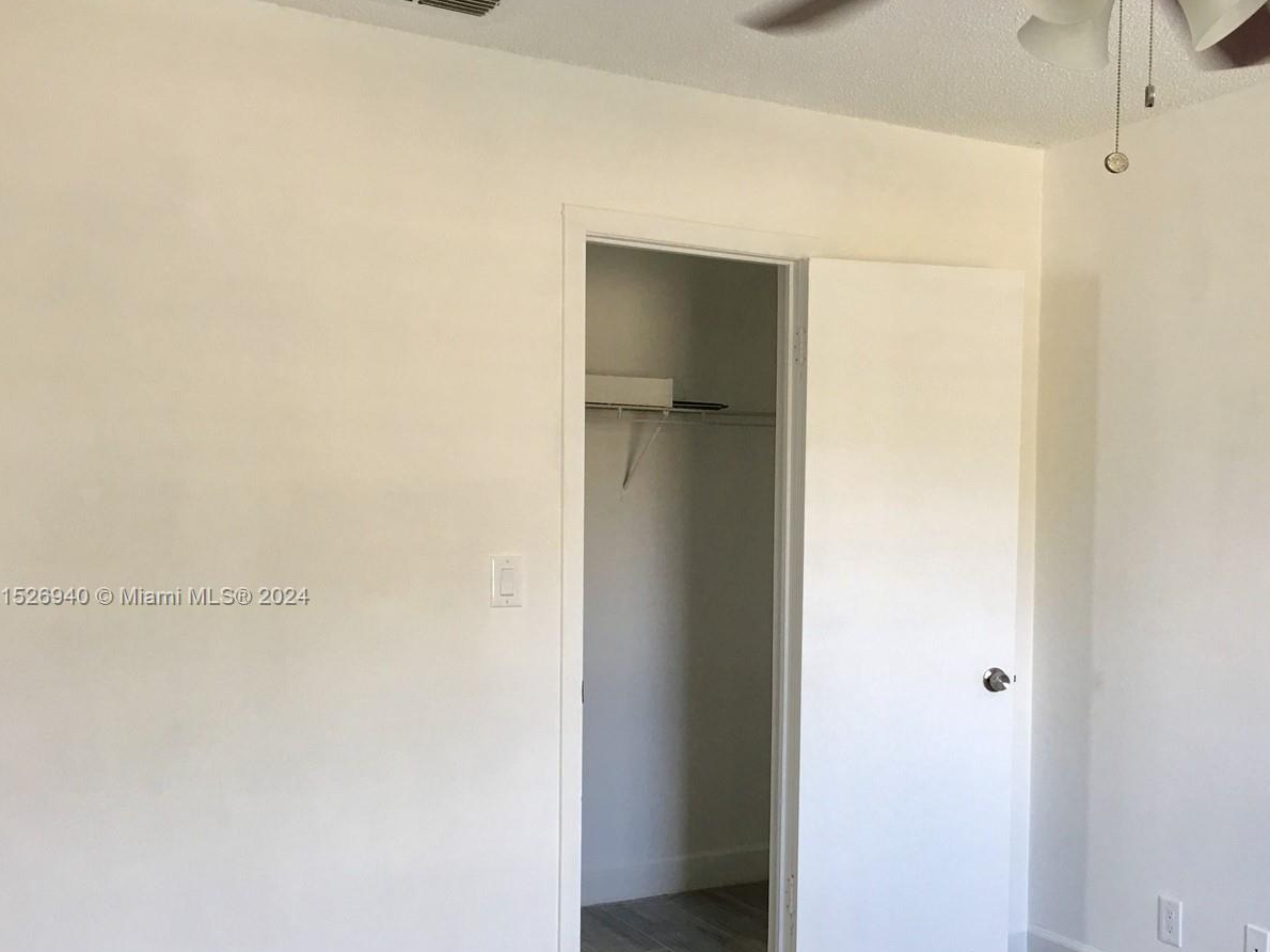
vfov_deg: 36.6
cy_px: 598
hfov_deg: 47.3
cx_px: 821
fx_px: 1431
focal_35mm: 39
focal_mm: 4.15
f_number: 2.2
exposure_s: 1/15
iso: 25
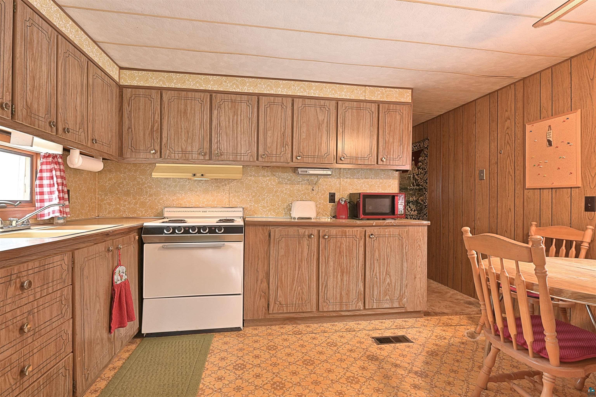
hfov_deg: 90.0
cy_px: 198
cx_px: 298
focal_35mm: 18
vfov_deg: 67.4
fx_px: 298
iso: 200
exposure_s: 1/6
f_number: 7.1
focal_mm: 18
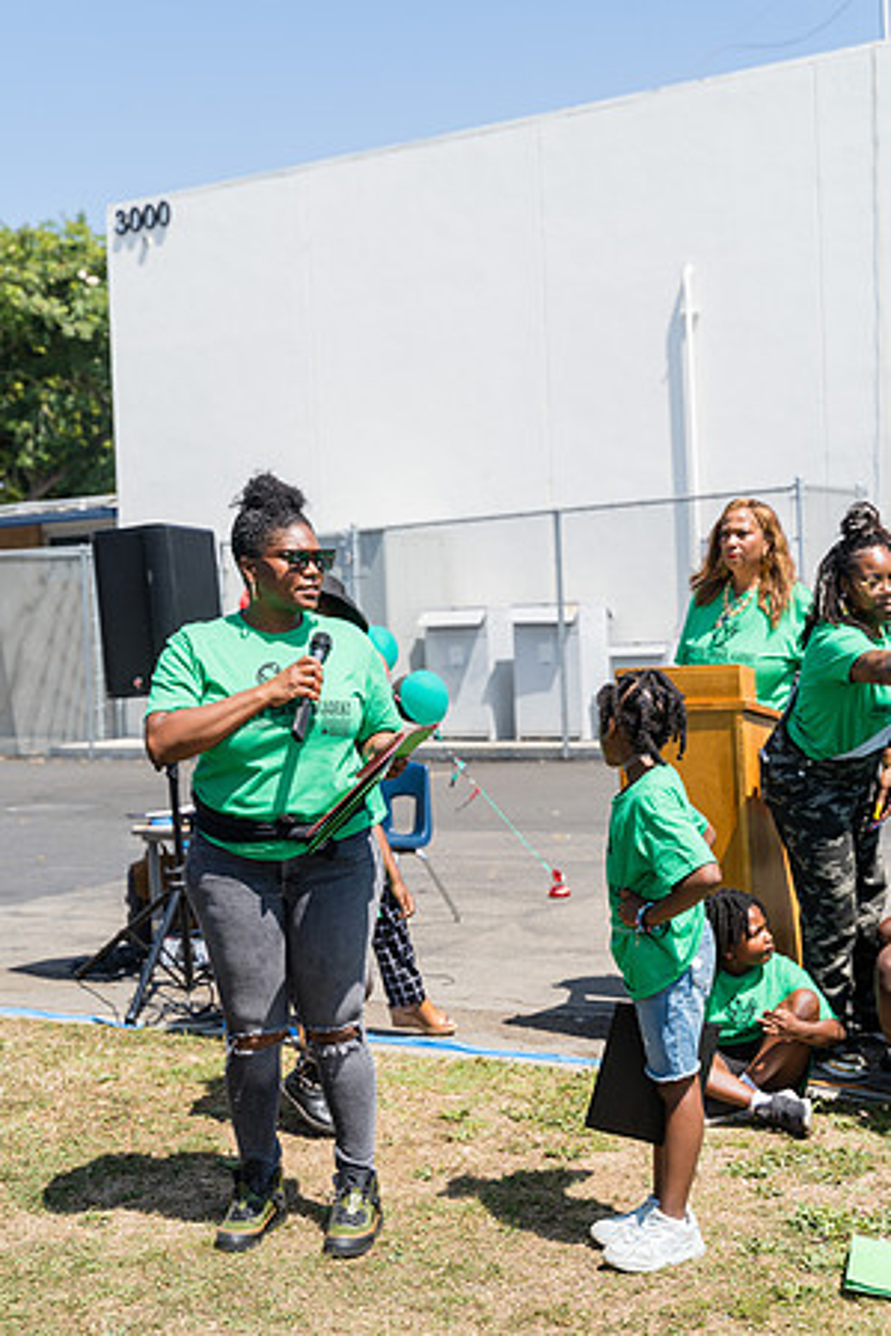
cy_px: 668
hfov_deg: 28.6
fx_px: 1745
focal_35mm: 47
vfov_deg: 41.9
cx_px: 446
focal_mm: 47
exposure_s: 1/640
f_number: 4
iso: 100
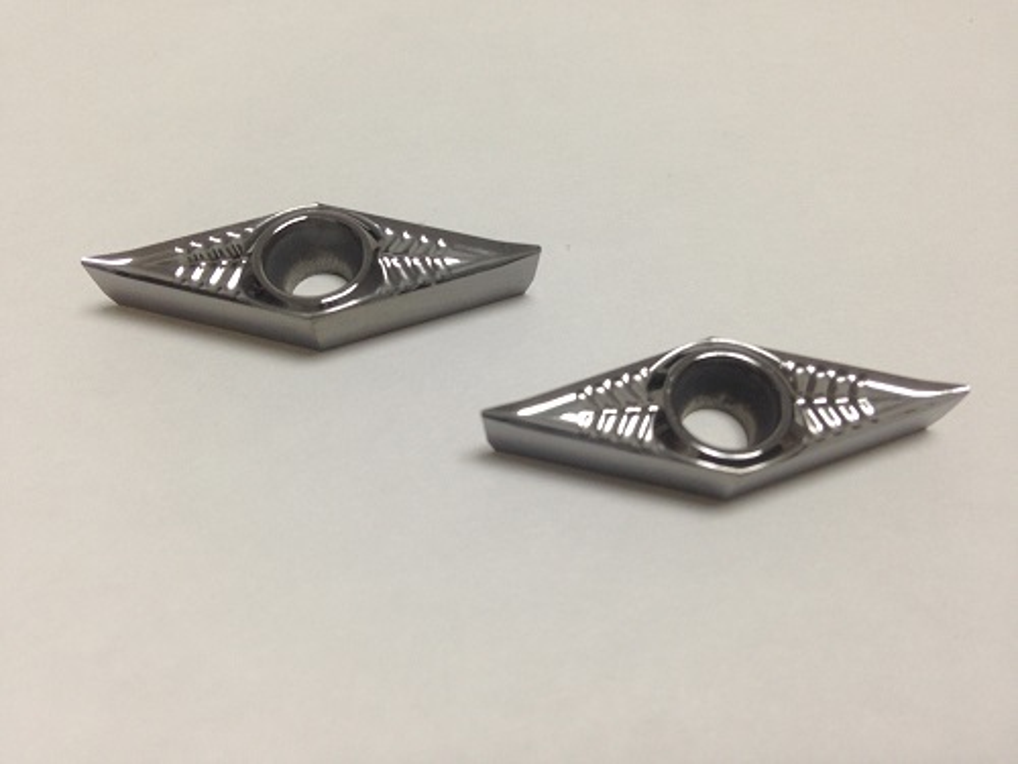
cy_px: 382
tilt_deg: -58.7
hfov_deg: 55.4
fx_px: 970
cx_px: 509
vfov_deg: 42.9
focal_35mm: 33
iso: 50
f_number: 2.4
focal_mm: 4.12
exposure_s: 1/40
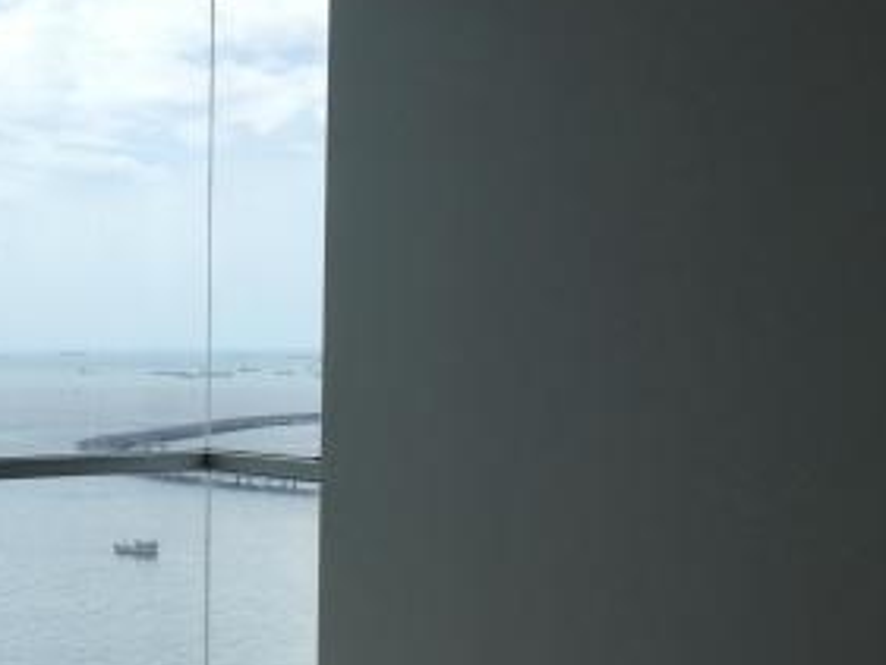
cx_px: -16
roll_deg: +0.6
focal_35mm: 66
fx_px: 1690
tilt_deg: -5.1
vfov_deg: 22.0
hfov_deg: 27.5
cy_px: 514
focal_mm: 4.15
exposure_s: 1/1789
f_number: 2.2
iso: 25
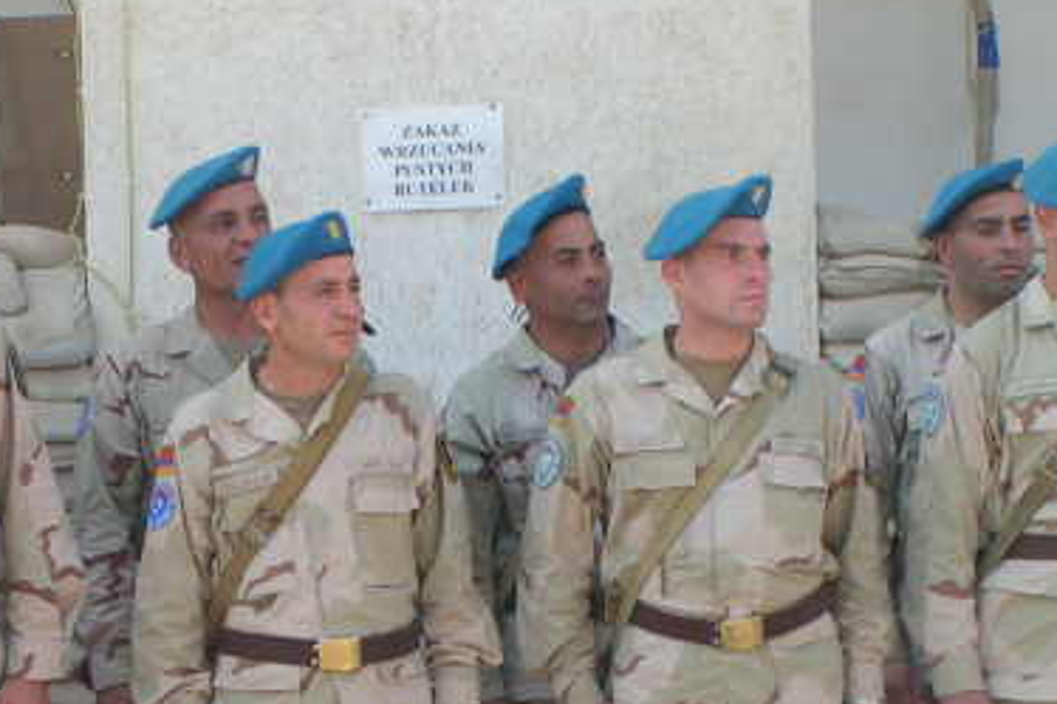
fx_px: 4490
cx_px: 367
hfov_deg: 13.4
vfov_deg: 8.9
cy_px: 599
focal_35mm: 153
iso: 50
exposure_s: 1/100
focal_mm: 13.2
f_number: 5
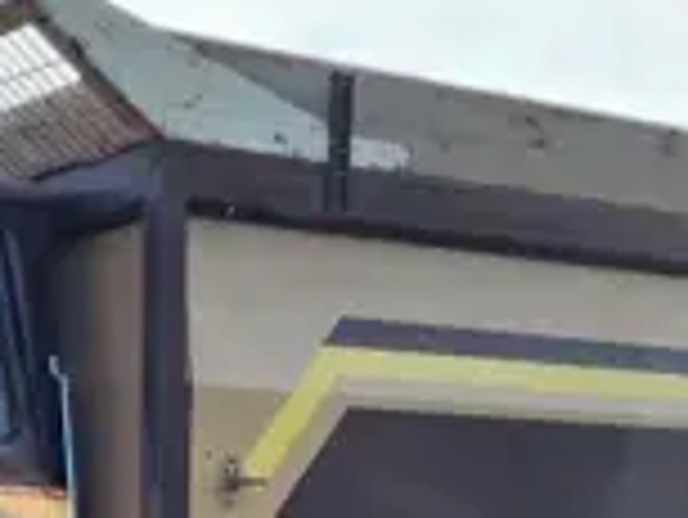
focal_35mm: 96
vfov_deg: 13.9
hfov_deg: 20.0
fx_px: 1910
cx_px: 58
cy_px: 896
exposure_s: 1/859
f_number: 1.8
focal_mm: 6.4
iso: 12
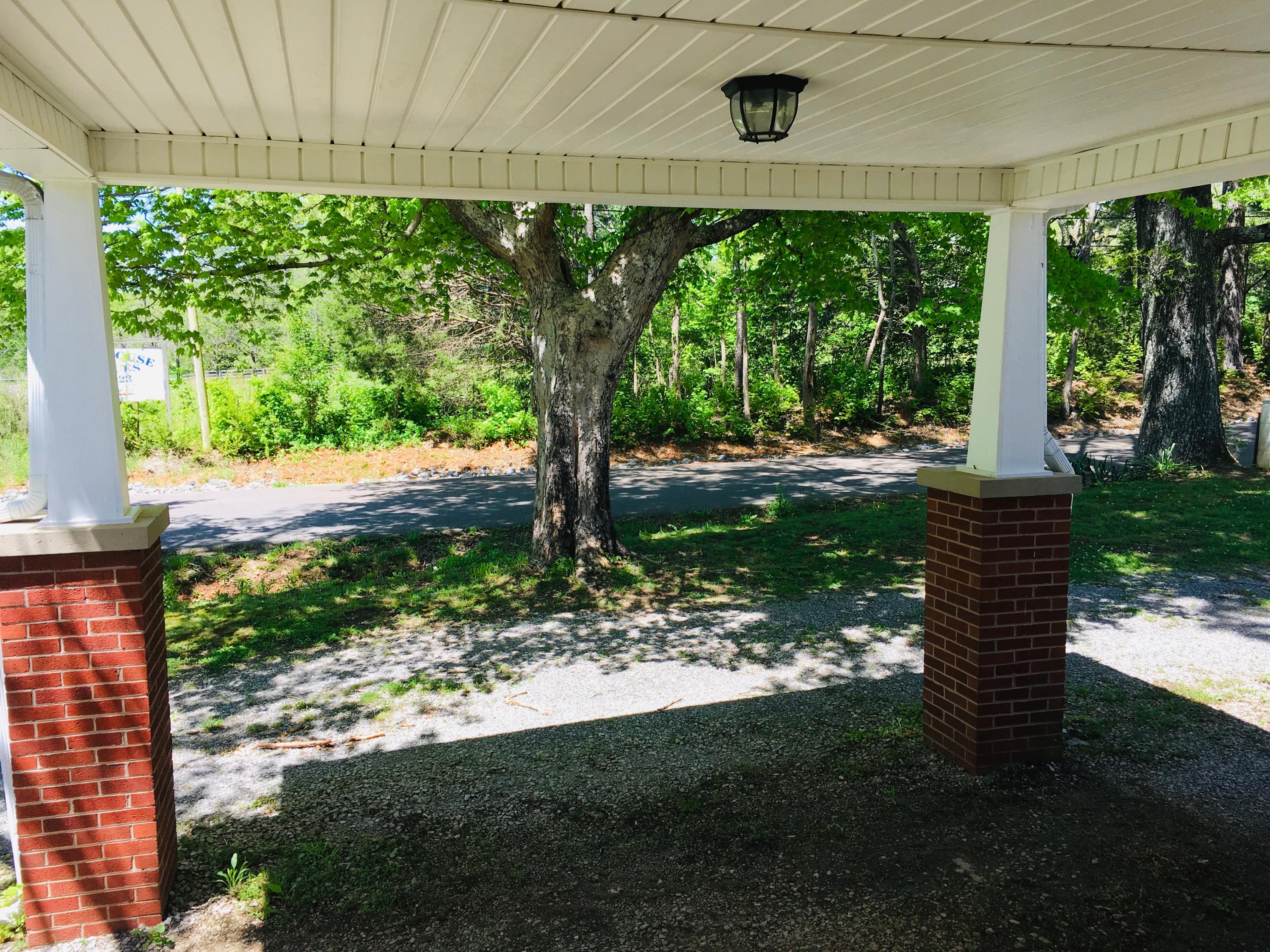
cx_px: 635
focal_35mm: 29
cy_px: 476
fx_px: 1064
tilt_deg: -9.3
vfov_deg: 48.2
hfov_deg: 61.7
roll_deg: -0.4
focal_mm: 4.15
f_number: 2.2
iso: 25
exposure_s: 1/430
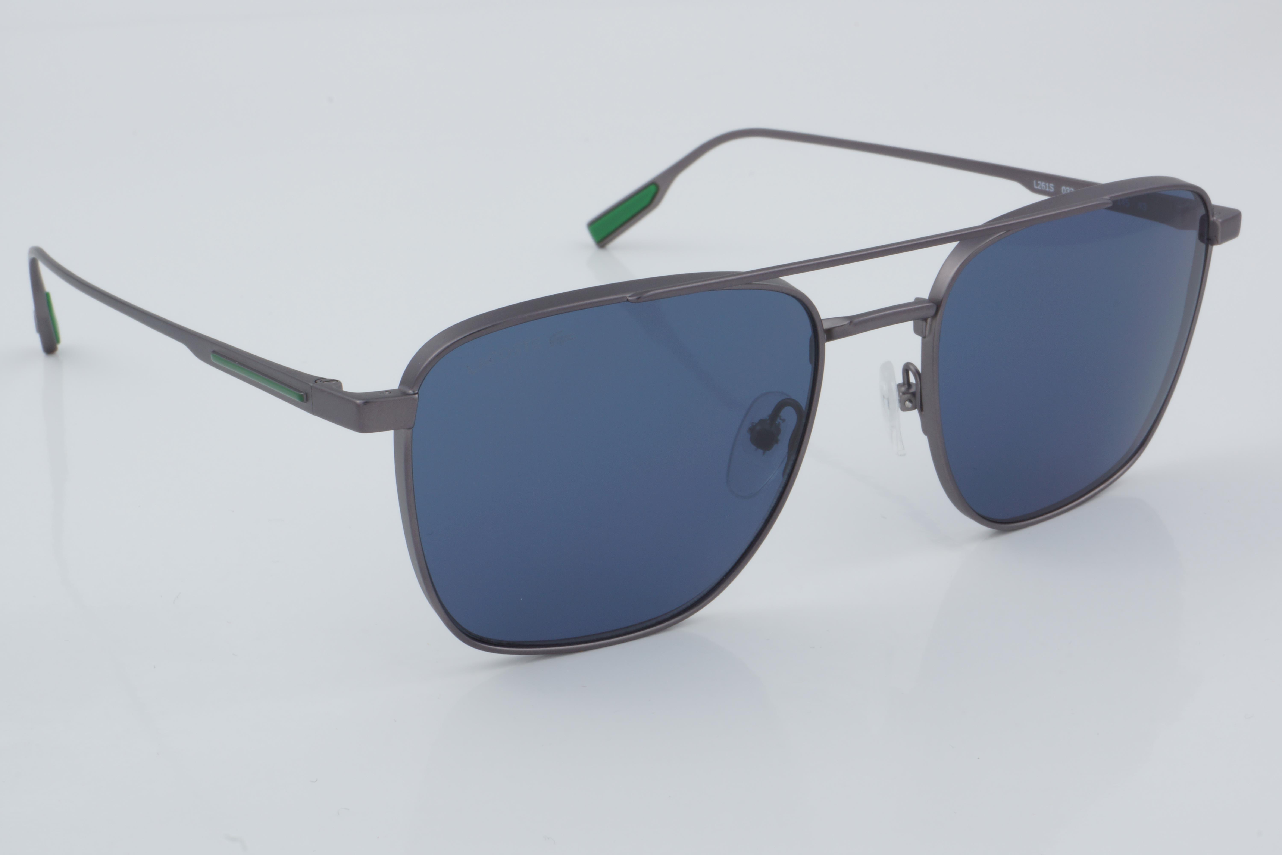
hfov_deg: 27.0
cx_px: 641
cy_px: 428
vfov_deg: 18.2
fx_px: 2671
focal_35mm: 75
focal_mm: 50
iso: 100
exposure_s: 1/4
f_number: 32
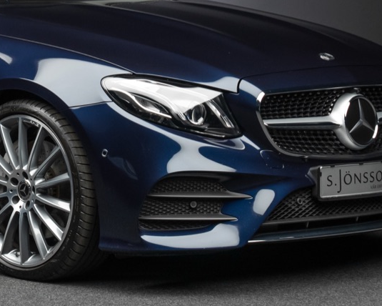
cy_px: 13
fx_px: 1888
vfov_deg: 9.2
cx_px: 11
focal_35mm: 167
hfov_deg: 11.5
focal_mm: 68
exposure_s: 1/100
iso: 2500
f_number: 7.1
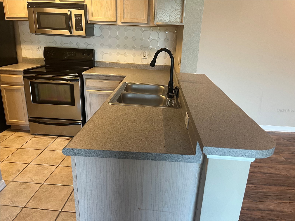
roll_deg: -2.7
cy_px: 110
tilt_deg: -19.3
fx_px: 222
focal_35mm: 26
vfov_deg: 53.1
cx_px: 148
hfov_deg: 67.3
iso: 200
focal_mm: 5.1
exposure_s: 1/60
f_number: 1.6
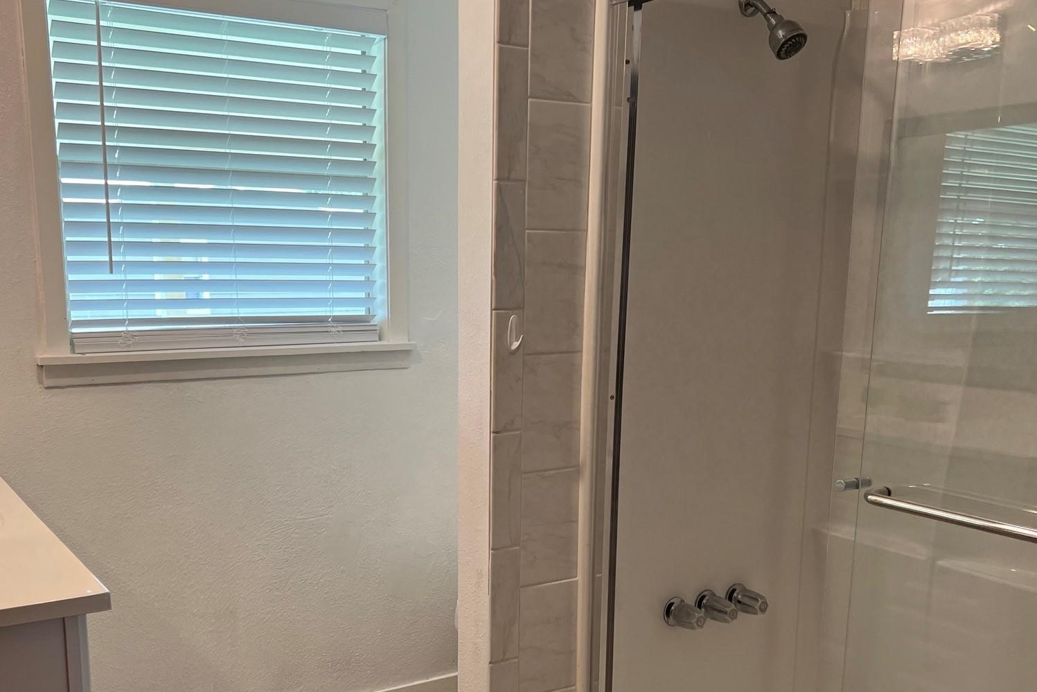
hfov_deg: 51.7
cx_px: 438
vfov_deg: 35.6
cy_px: 455
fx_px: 1066
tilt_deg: -11.3
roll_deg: -0.3
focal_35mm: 37
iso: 64
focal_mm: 5.7
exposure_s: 1/120
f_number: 1.5
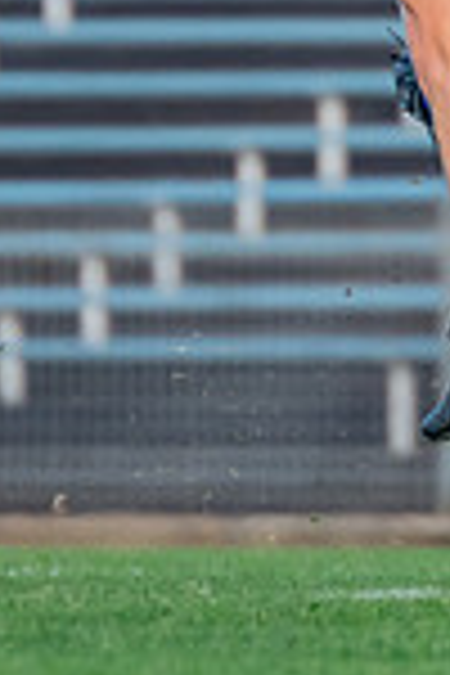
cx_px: 464
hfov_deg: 0.5
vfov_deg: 0.8
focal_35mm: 2617
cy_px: -445
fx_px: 49065
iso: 1100
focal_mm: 420
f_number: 4
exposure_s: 1/1250
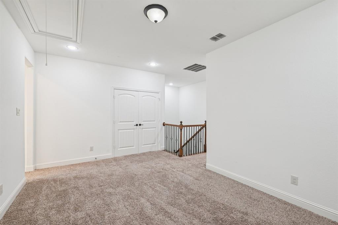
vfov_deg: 75.5
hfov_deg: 98.6
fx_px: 145
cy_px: 112
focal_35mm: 16
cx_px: 169
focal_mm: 15.5
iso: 400
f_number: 8
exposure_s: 1/10
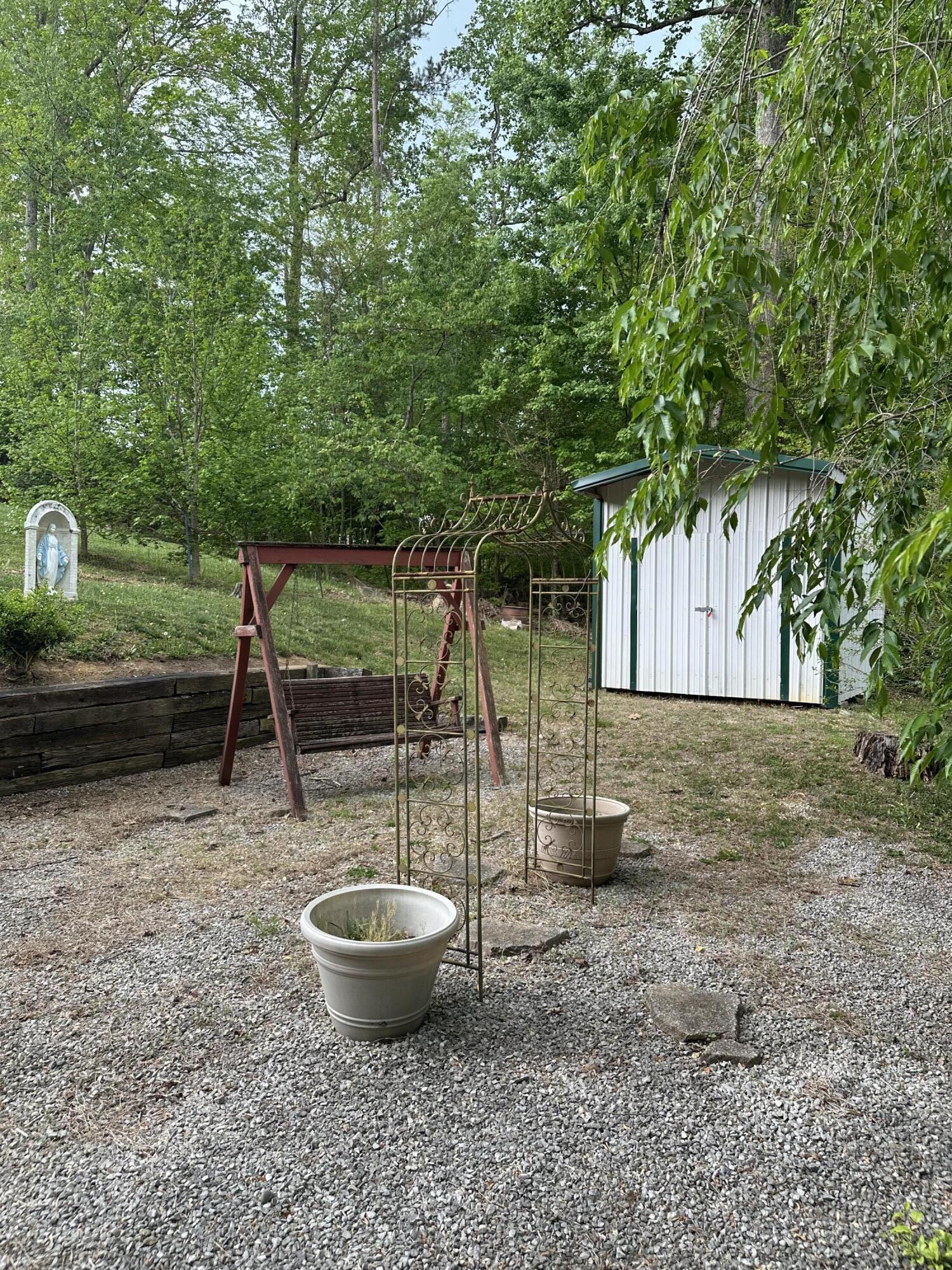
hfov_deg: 56.8
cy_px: 635
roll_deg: -1.1
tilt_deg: -1.3
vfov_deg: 71.6
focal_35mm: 24
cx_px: 476
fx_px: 880
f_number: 1.78
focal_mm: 6.86
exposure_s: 1/202
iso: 64
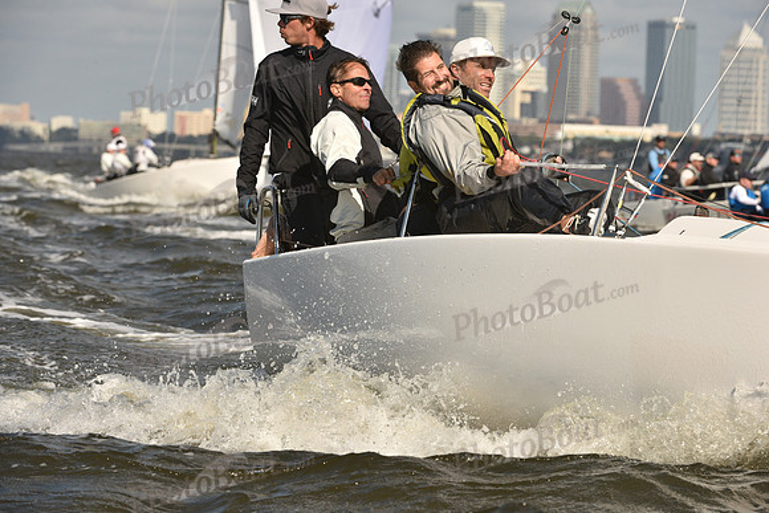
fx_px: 6196
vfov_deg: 4.7
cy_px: 256
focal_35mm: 290
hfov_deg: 7.1
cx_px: 384
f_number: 11
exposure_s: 1/1250
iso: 500
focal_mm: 290
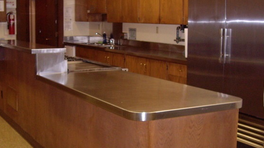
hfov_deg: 34.8
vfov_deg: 20.0
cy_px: 65
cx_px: 113
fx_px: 420
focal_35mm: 60
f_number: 2.7
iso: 200
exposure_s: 1/40
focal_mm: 6.2
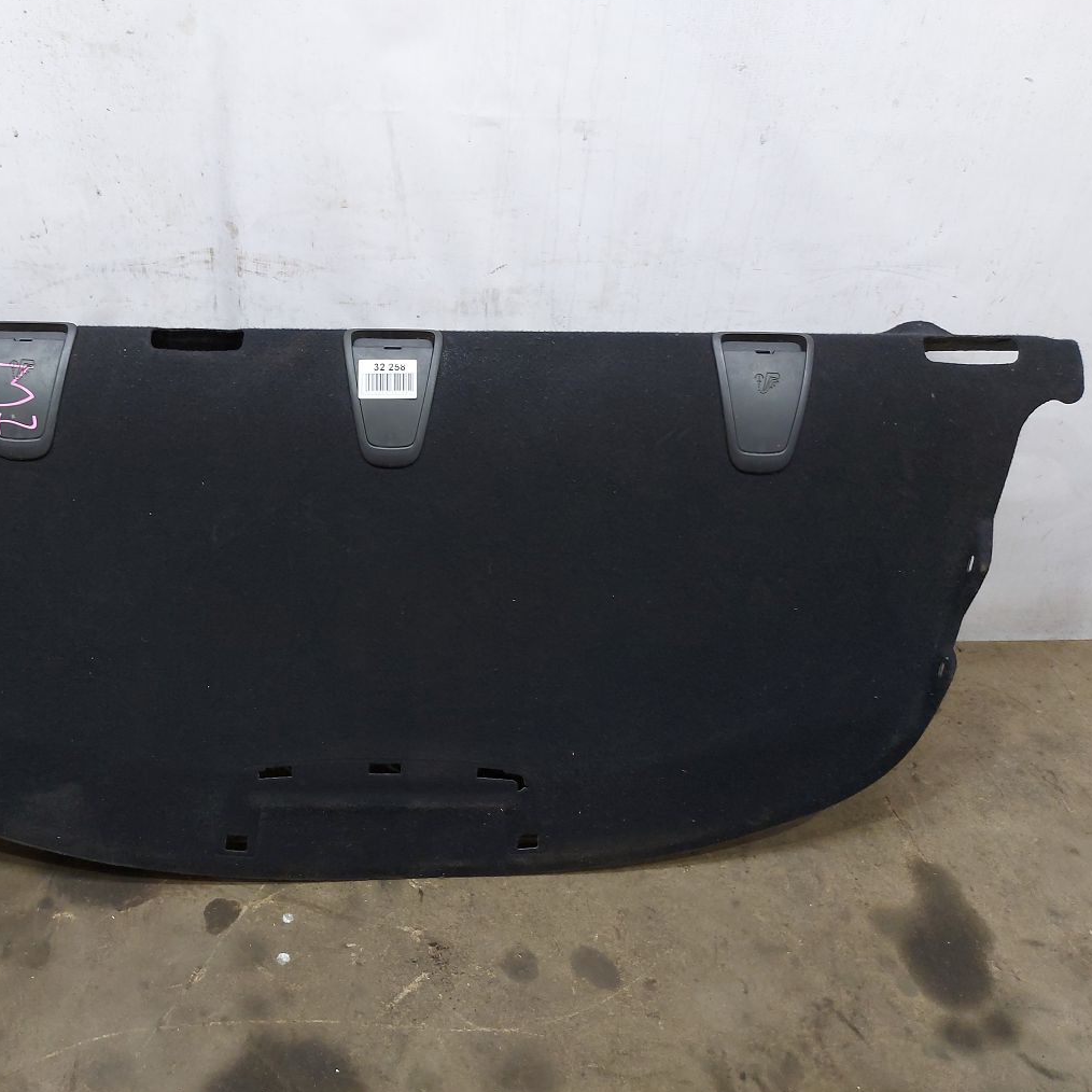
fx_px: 1035
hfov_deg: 54.9
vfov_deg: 55.6
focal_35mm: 29
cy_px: 544
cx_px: 397
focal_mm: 5.23
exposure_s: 1/50
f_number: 1.8
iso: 160
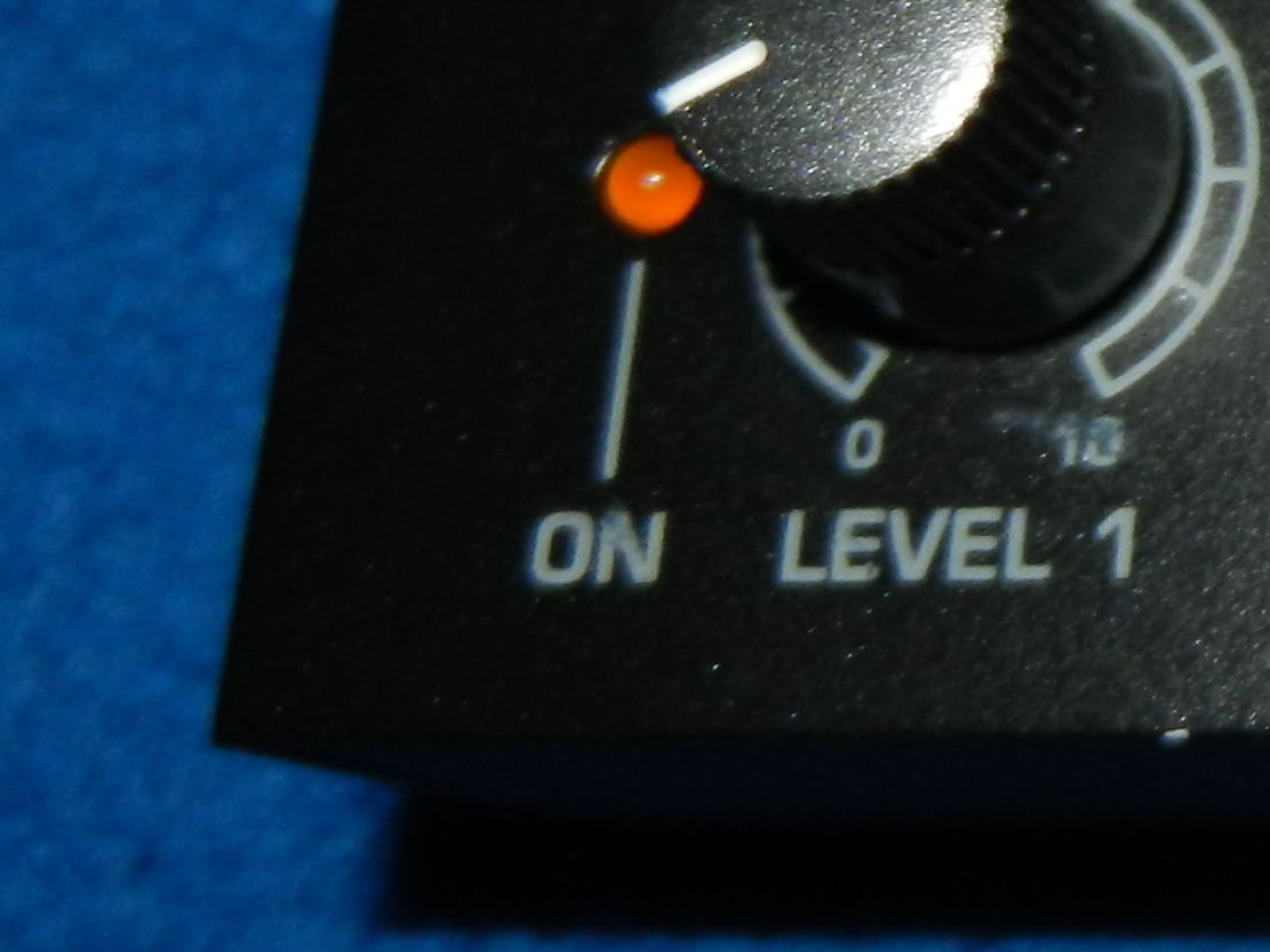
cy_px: 42
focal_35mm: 90
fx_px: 3302
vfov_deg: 16.1
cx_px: 2059
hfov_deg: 18.5
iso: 200
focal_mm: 4.5
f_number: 7
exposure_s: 1/30
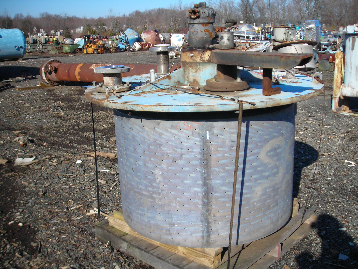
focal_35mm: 39
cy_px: 135
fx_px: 403
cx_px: 180
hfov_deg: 47.9
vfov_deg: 36.8
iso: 50
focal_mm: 6.3
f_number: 6.4
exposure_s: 1/139
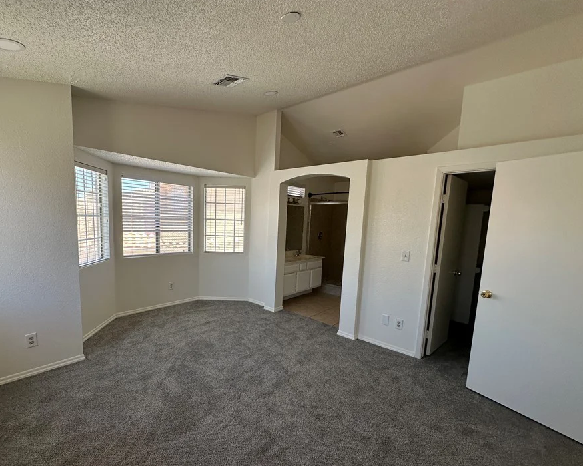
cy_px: 252
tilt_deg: -5.2
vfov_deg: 80.2
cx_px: 253
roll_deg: -2.3
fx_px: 276
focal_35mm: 16
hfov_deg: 92.6
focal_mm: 2.22
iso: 80
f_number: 2.2
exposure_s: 1/99
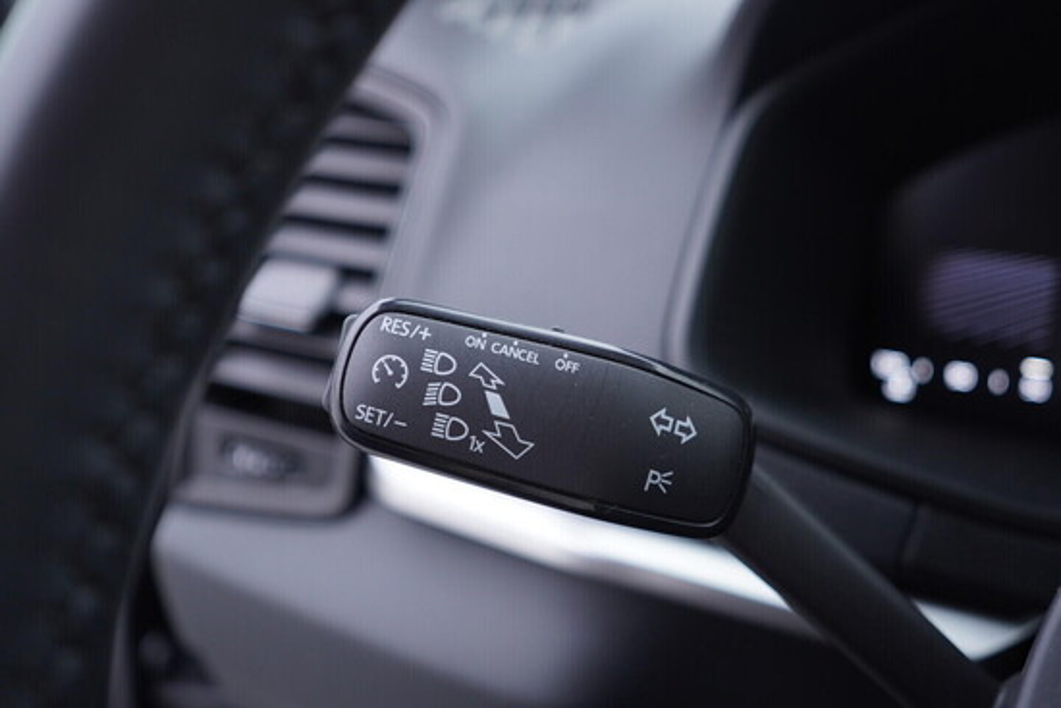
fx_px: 1061
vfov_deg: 36.9
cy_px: 354
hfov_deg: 53.1
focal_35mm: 36
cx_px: 530
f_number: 2.8
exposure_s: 1/40
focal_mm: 24
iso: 160
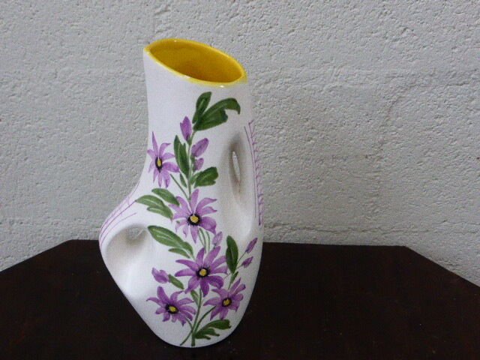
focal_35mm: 53
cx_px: 240
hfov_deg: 36.2
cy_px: 180
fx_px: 735
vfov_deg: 27.5
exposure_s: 1/30
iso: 800
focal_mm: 9
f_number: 4.4
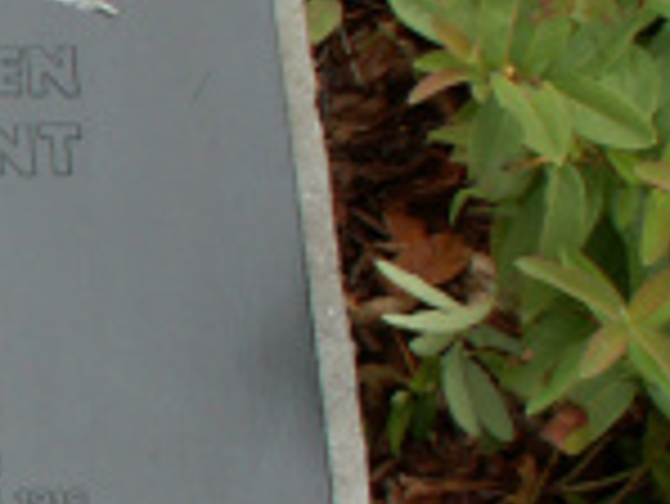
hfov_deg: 15.7
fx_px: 2189
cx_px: -391
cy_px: 450
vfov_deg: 13.0
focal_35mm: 113
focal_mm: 5.86
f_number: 5
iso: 50
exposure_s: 1/100
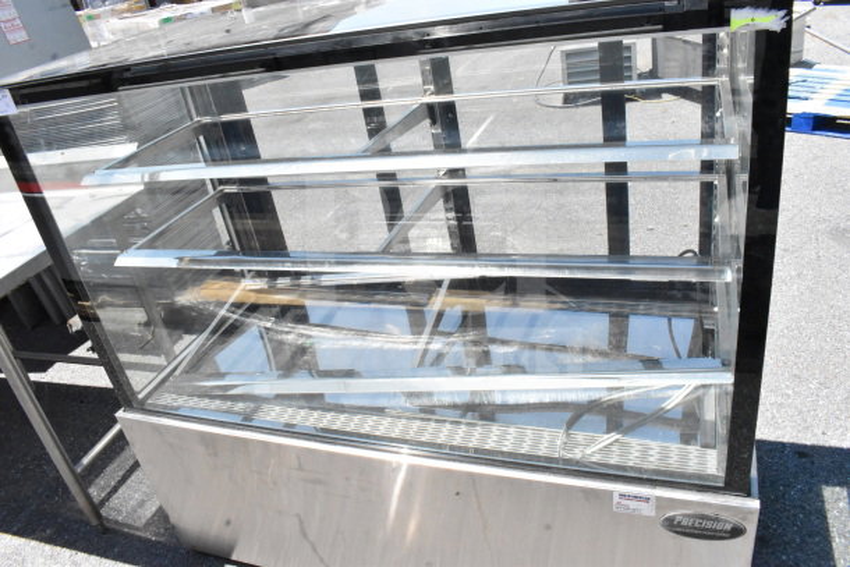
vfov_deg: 48.0
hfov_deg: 67.4
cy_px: 284
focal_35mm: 27
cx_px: 425
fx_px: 638
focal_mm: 18
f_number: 20
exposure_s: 1/1600
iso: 6400
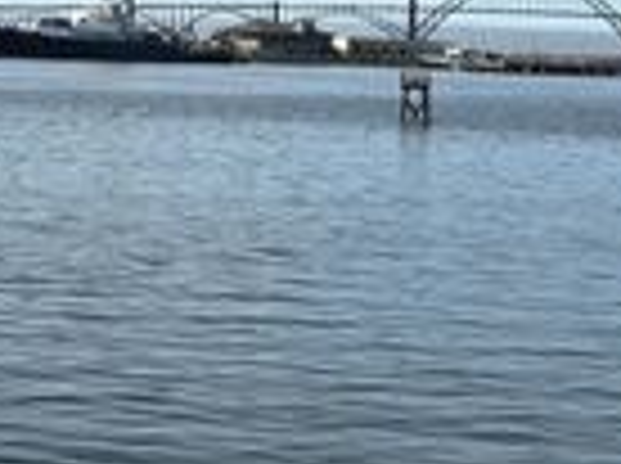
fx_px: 1916
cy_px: 23
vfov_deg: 13.6
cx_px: 112
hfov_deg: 18.2
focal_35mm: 107
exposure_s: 1/1336
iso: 12
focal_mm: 6.3
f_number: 1.7
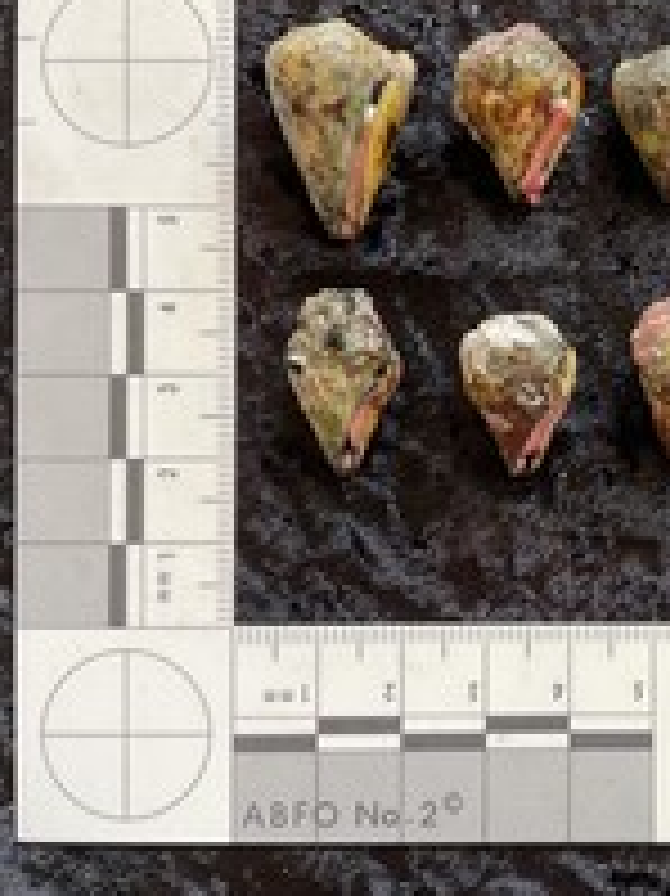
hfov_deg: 27.4
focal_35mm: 51
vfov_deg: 37.4
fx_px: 1318
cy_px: 362
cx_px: 616
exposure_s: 1/60
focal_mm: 3
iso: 64
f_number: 1.8
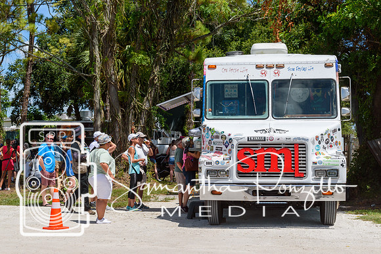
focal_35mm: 62
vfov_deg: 21.8
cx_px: 190
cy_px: 127
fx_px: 660
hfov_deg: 32.2
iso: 200
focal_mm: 40
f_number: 11
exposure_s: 1/500
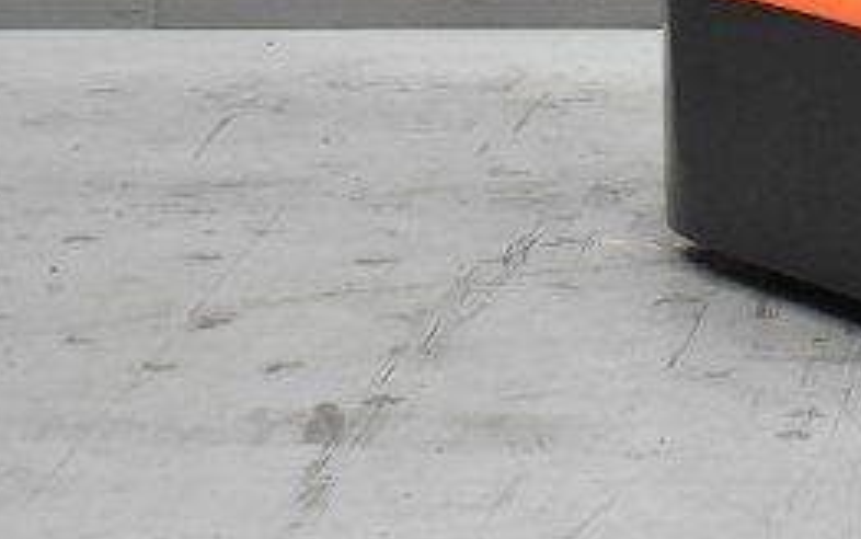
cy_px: -693
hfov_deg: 10.2
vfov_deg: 6.4
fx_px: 4601
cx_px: 1420
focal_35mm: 196
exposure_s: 1/50
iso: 1250
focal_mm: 28
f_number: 5
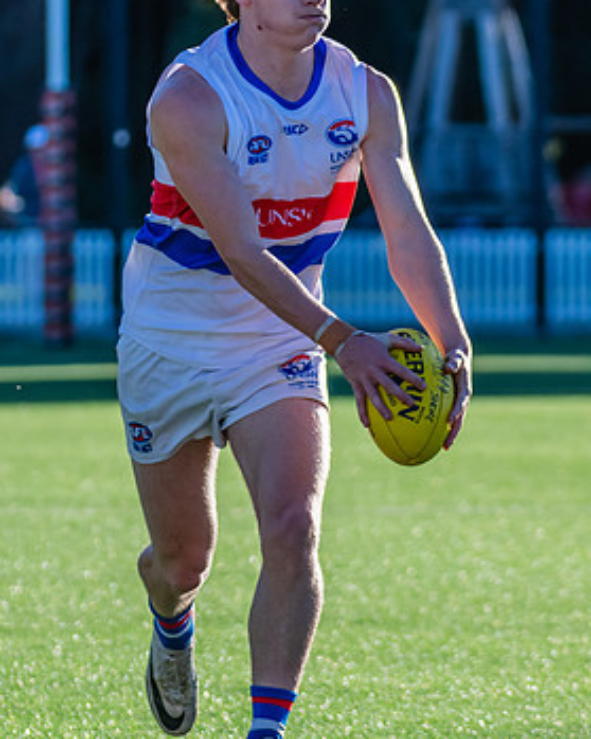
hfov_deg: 3.5
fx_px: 9799
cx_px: 336
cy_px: 386
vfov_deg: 4.3
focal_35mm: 448
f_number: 7.1
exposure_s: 1/1600
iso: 800
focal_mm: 240
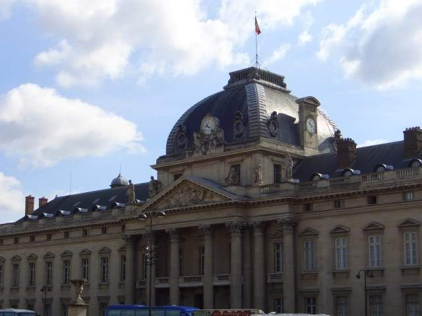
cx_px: 211
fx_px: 841
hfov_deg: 28.2
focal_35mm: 69
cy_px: 158
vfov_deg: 21.3
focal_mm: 14.2
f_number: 6.2
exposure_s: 1/400
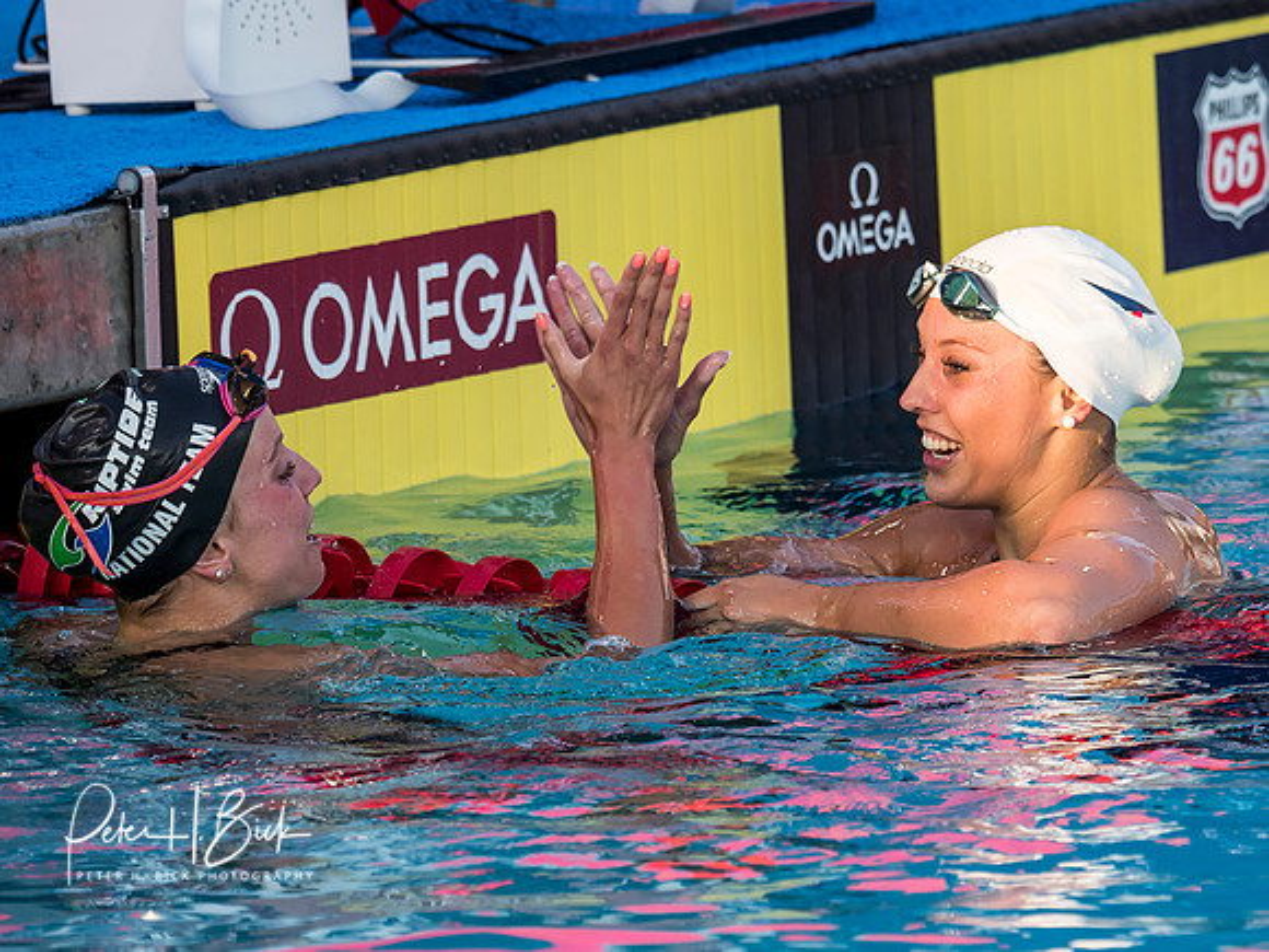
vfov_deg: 2.6
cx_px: 890
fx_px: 20640
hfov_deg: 3.5
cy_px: 361
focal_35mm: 563
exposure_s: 1/640
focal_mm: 200
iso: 400
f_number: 4.5
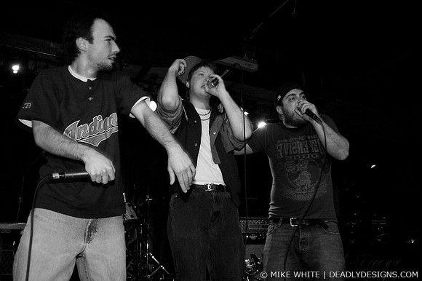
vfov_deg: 43.6
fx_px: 351
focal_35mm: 30
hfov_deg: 62.0
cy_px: 140
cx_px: 211
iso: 800
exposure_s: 1/60
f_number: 3.2
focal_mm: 20
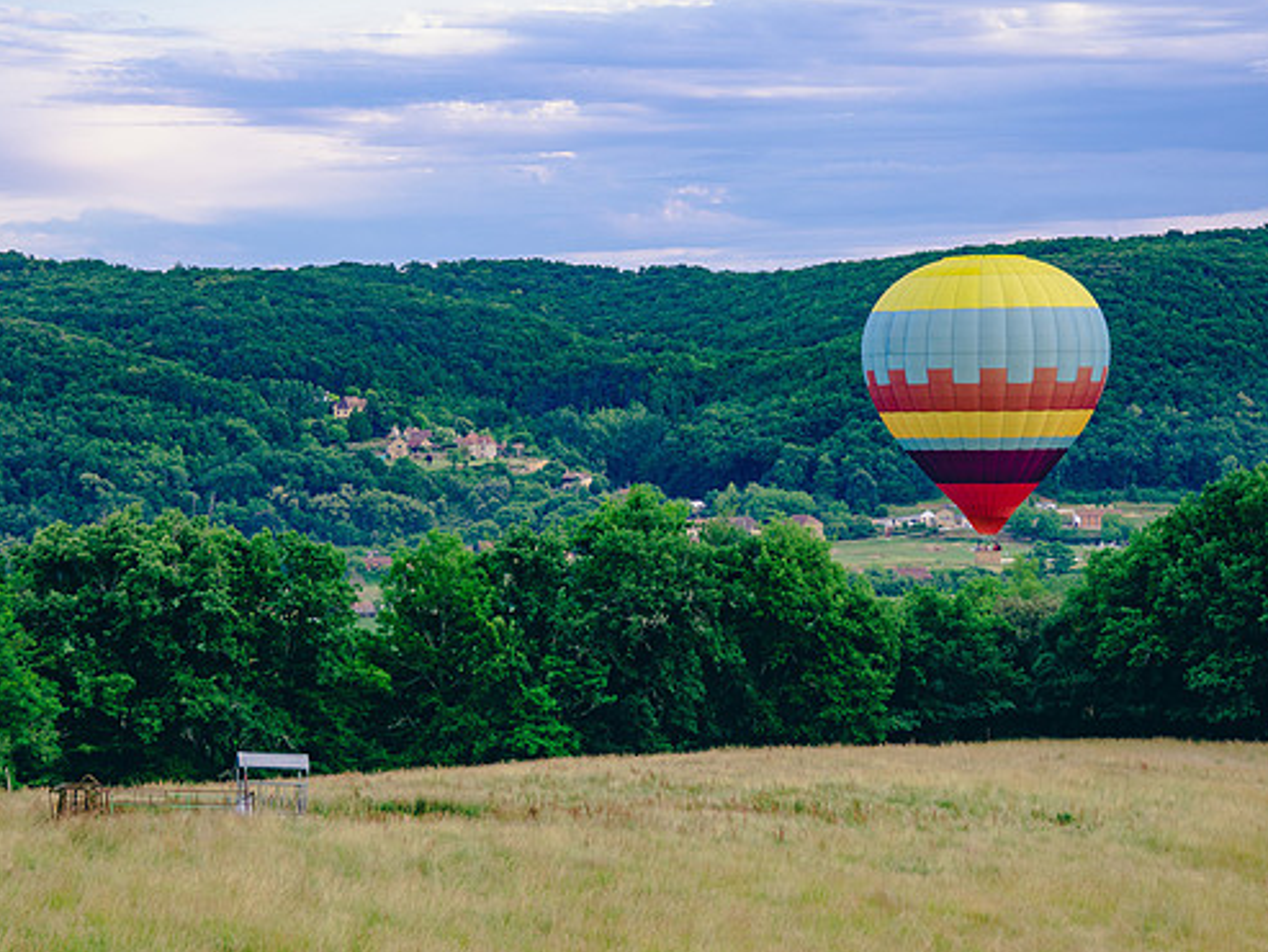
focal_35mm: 105
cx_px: 633
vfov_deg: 14.1
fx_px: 3847
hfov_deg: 18.7
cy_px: 481
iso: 320
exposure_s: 1/320
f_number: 4.5
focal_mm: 62
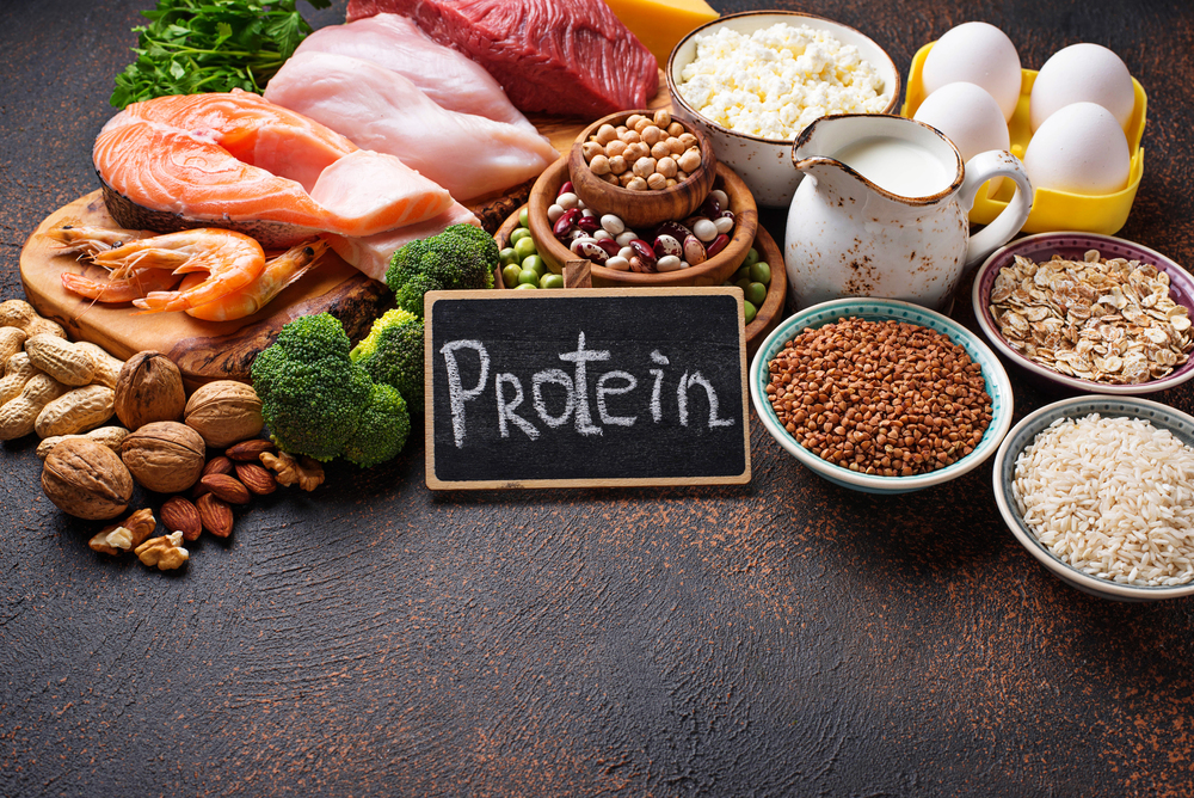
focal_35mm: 50
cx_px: 597
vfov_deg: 27.0
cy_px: 399
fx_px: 1659
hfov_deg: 39.6
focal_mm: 50
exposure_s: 1/100
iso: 100
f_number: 10
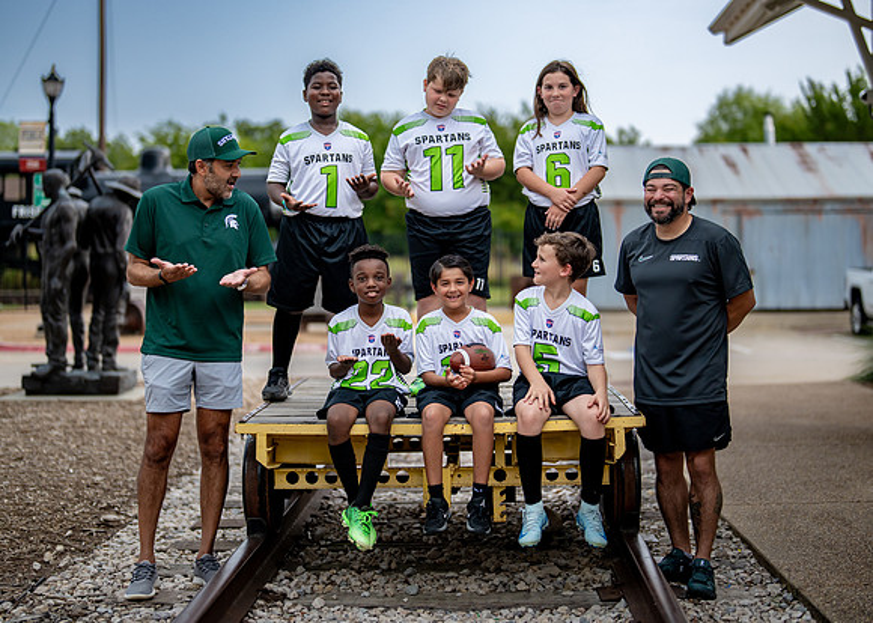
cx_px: 449
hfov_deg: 33.3
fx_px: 1459
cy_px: 286
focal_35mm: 59
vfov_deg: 24.1
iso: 320
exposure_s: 1/500
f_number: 1.2
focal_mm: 50
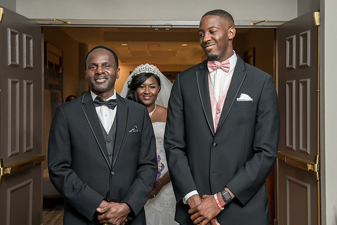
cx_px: 186
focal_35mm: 63
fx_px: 590
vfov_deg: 21.6
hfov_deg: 31.9
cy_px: 100
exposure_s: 1/200
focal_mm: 52
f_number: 7.1
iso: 2000
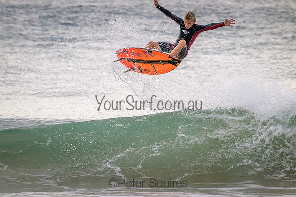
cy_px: 98
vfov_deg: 1.7
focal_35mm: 800
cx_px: 148
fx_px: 6579
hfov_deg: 2.6
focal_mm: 800
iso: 1600
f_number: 11
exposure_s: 1/2000
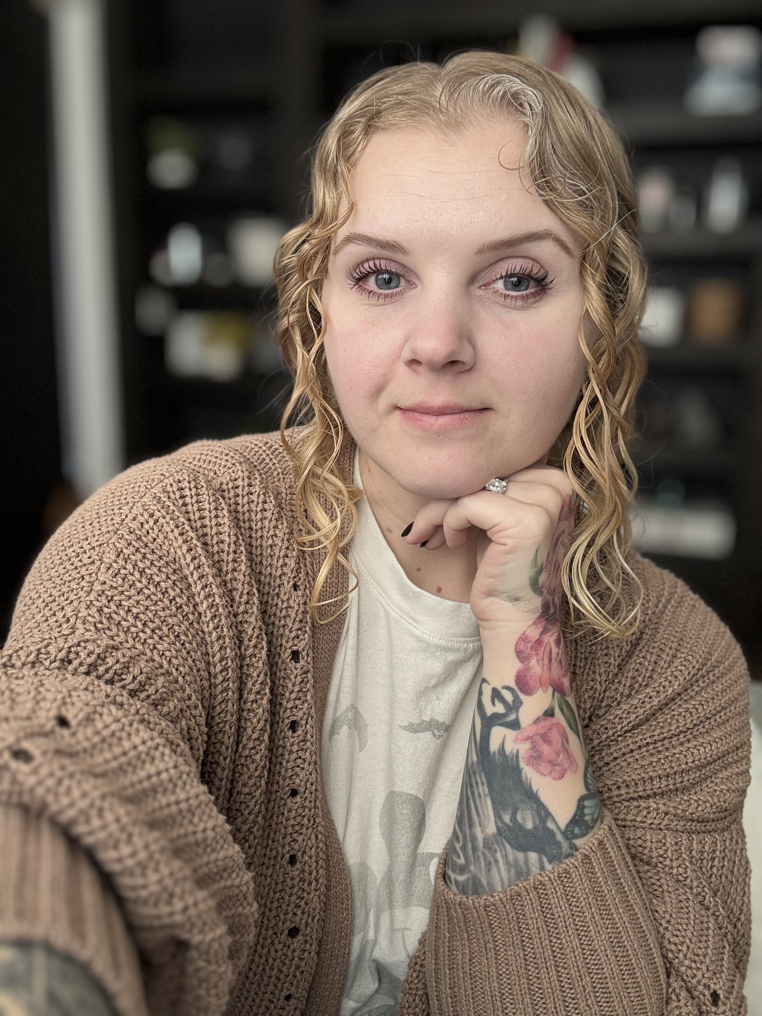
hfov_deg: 46.8
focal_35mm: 30
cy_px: 508
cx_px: 381
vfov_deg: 60.0
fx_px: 881
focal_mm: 2.69
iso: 80
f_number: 1.9
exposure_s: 1/91
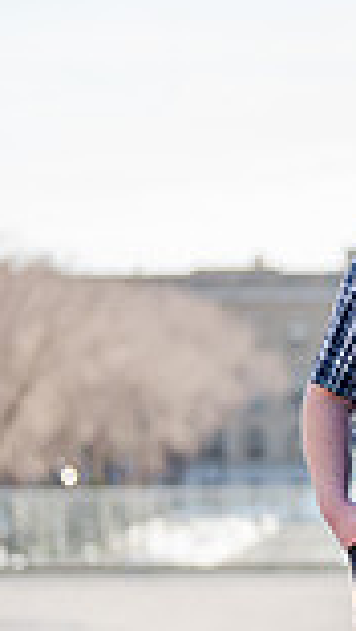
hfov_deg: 6.2
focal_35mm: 195
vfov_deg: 11.0
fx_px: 3265
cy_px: 415
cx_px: 522
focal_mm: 50
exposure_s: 1/3200
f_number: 1.2
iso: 100
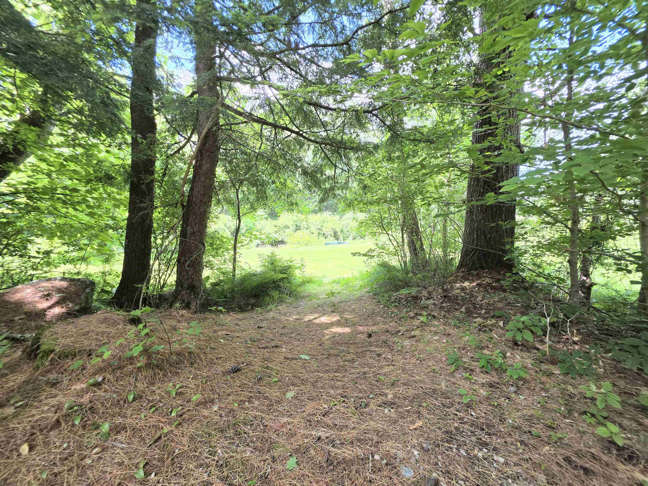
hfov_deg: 106.2
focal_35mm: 13
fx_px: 243
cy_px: 243
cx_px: 324
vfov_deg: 89.9
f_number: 1.9
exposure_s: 1/120
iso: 40
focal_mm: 2.2
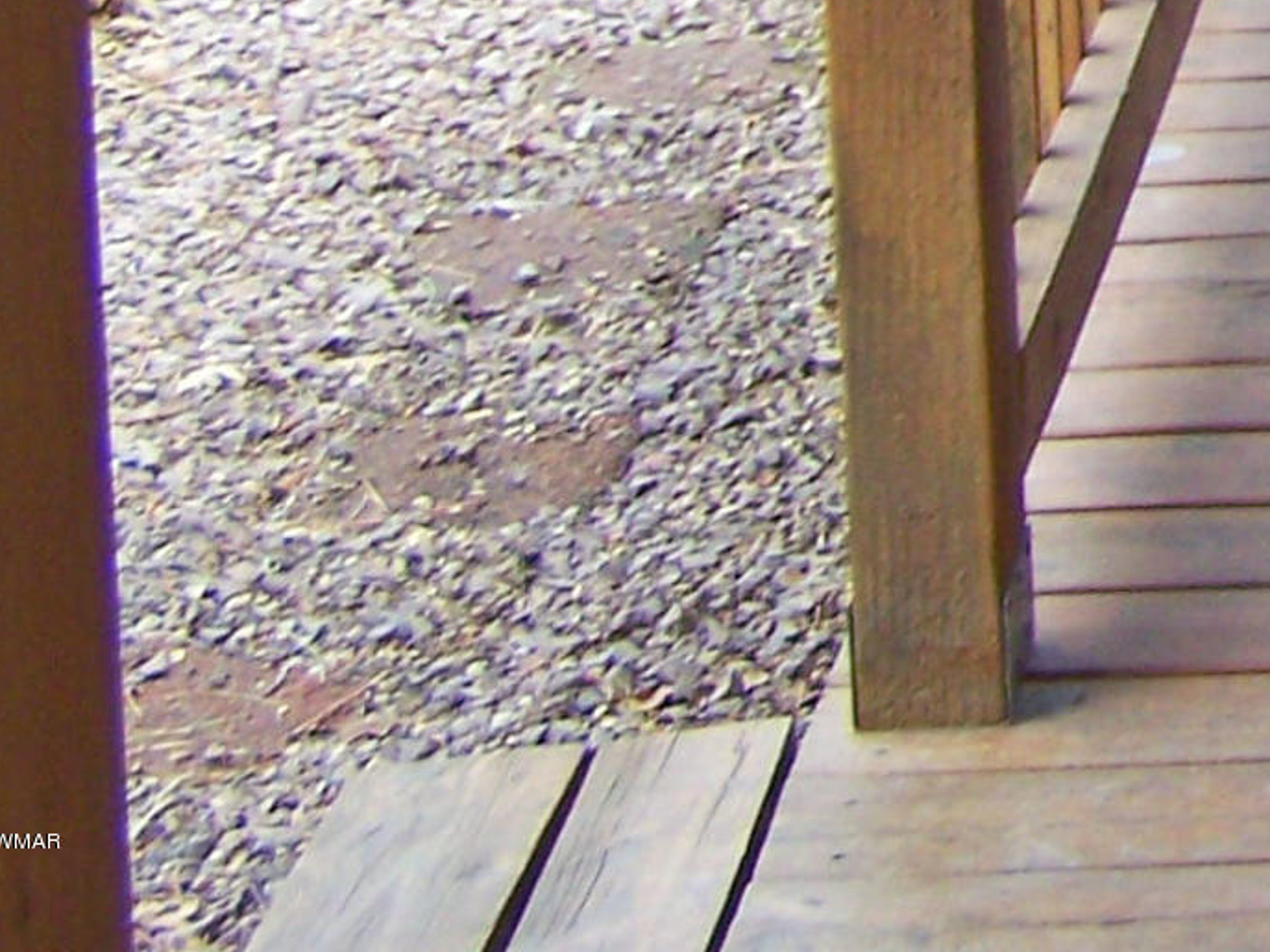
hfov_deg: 10.7
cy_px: -1109
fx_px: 6089
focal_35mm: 166
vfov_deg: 8.4
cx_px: 2675
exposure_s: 1/60
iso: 80
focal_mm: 6.3
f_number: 2.8
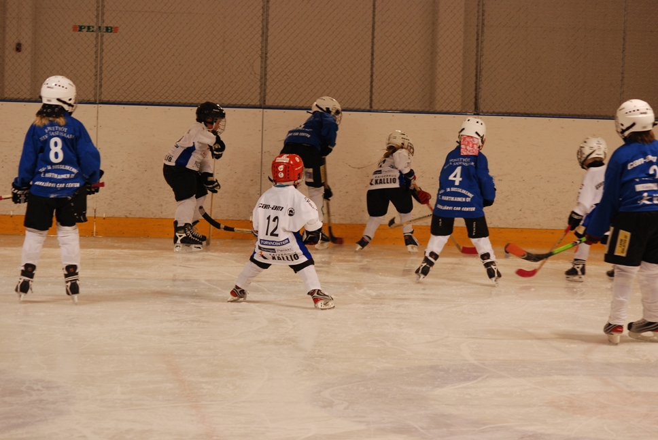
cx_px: 329
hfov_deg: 15.2
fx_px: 2470
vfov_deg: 10.2
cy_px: 220
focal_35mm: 135
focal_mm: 90
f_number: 4.2
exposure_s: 1/80
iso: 400
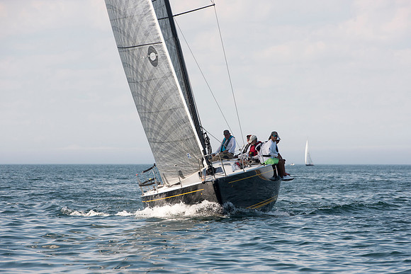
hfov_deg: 8.4
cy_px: 153
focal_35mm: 244
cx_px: 215
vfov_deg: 5.6
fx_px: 2790
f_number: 8
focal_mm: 200
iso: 320
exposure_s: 1/1600
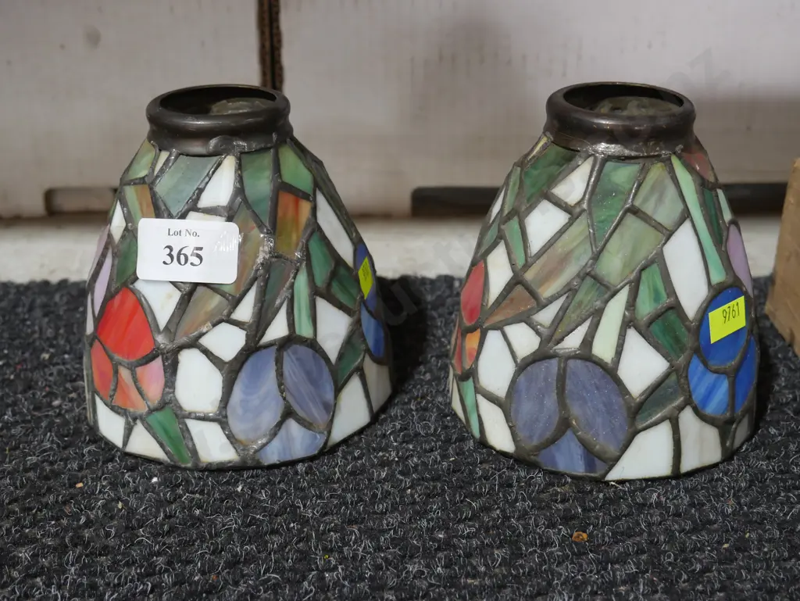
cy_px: 300
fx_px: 1064
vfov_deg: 31.5
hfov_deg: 41.2
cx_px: 400
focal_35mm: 46
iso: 800
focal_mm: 23
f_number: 5.1
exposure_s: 1/60
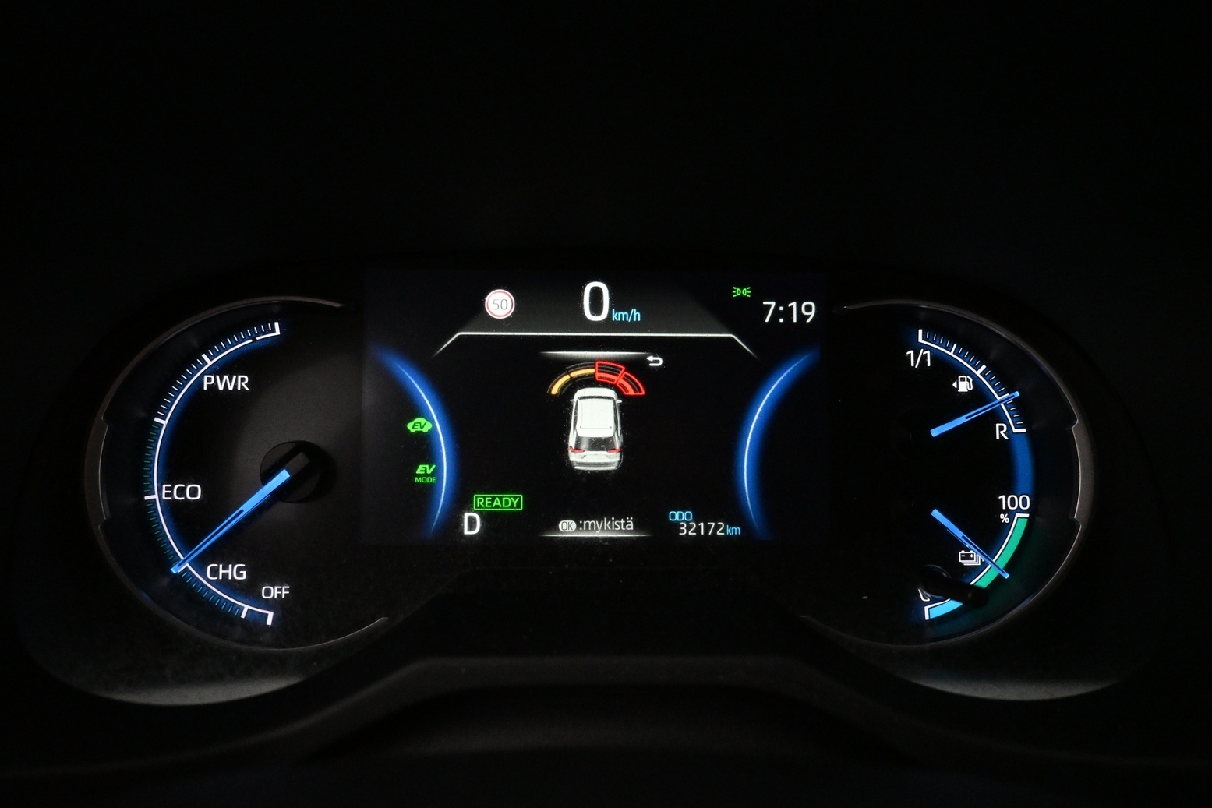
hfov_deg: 71.5
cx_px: 587
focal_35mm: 25
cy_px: 413
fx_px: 842
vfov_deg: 51.3
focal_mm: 16
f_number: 3.5
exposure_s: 1/80
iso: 4000
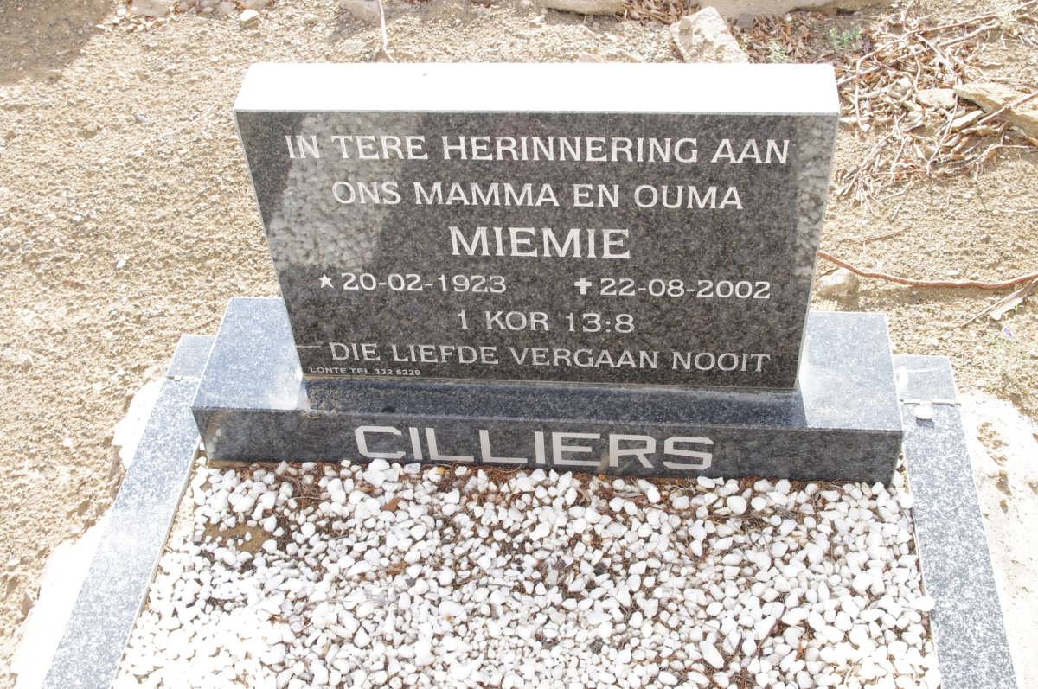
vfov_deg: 31.8
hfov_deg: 46.4
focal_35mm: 42
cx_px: 519
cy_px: 344
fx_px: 1210
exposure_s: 1/125
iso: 800
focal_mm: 28.13
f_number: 11
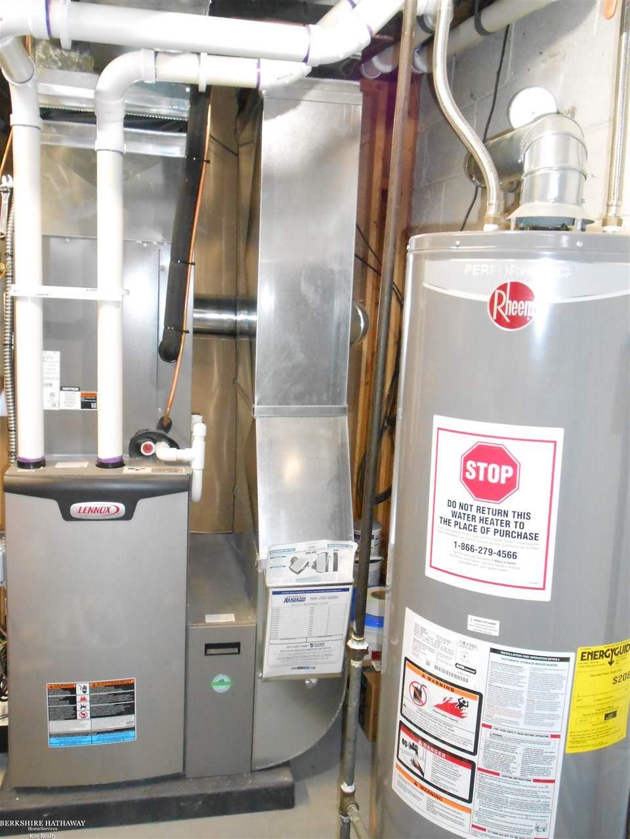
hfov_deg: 46.8
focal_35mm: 30
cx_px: 315
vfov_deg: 60.0
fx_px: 728
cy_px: 420
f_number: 3.8
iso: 800
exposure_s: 1/20
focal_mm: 5.3
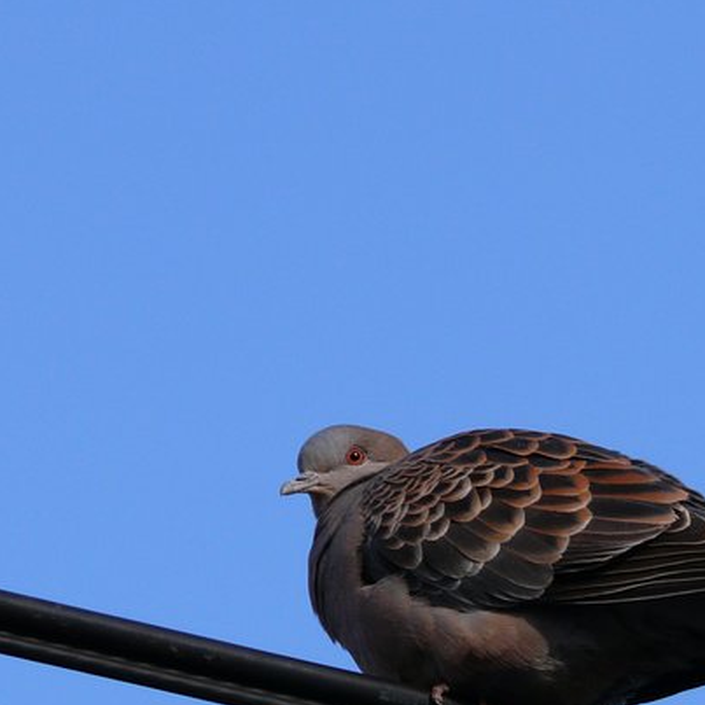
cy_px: 521
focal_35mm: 784
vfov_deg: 2.2
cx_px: 514
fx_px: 18065
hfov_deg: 2.2
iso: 100
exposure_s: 1/250
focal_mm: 73.8
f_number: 5.6
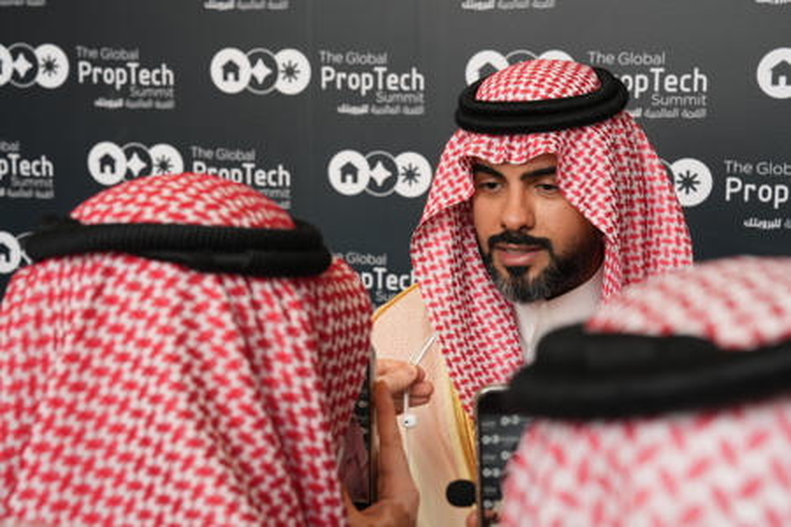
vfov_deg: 19.5
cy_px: 264
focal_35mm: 70
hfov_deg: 28.8
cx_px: 396
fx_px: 1538
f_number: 8
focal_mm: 70
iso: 320
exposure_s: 1/123
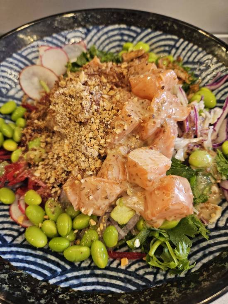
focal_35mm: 23
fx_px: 202
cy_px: 152
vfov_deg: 73.9
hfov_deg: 58.9
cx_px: 114
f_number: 1.8
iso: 250
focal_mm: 5.4
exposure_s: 1/100
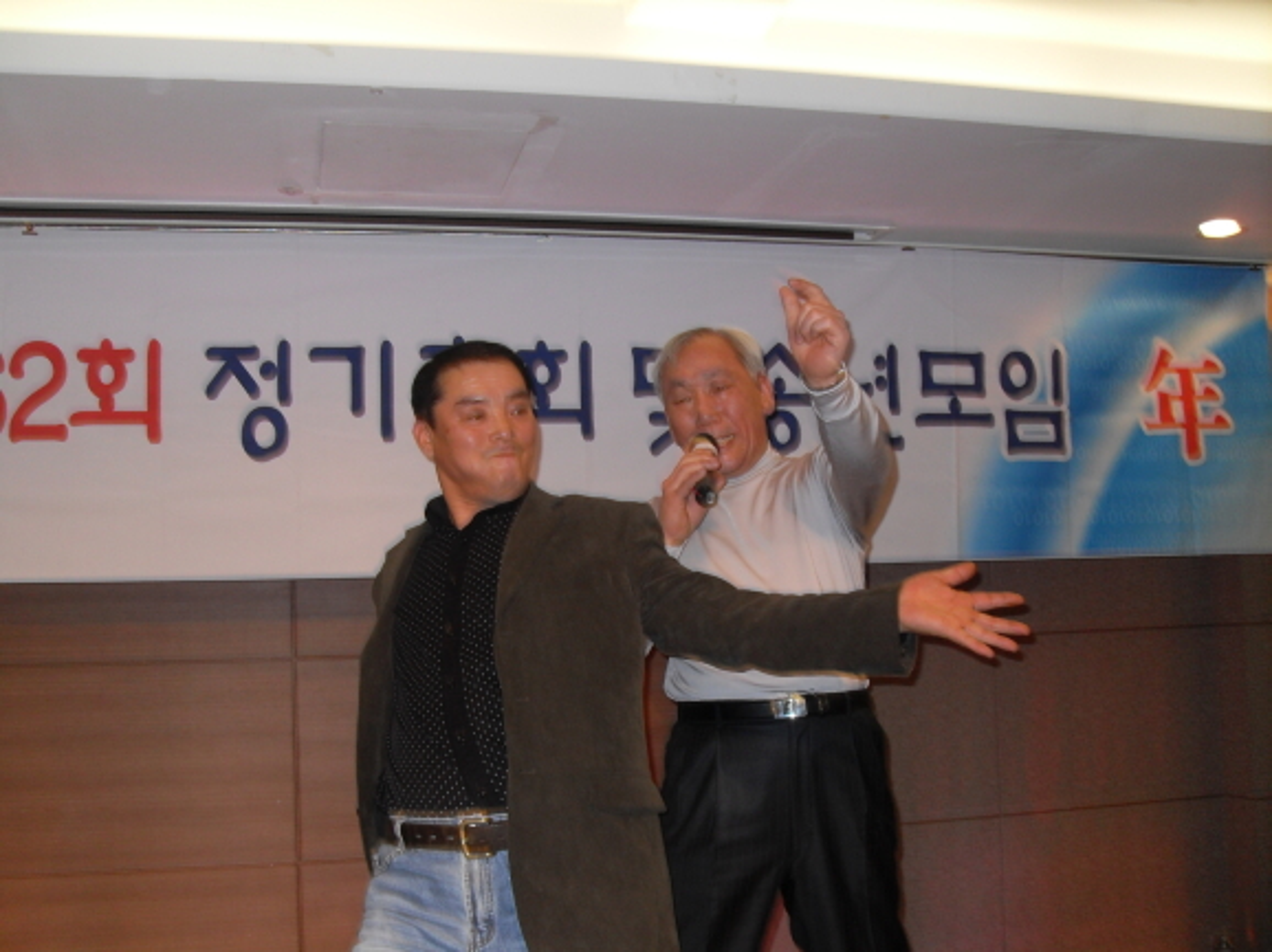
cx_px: 636
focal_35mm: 37
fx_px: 1359
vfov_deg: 38.6
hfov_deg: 50.2
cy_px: 476
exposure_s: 1/45
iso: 100
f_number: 2.8
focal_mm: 6.3
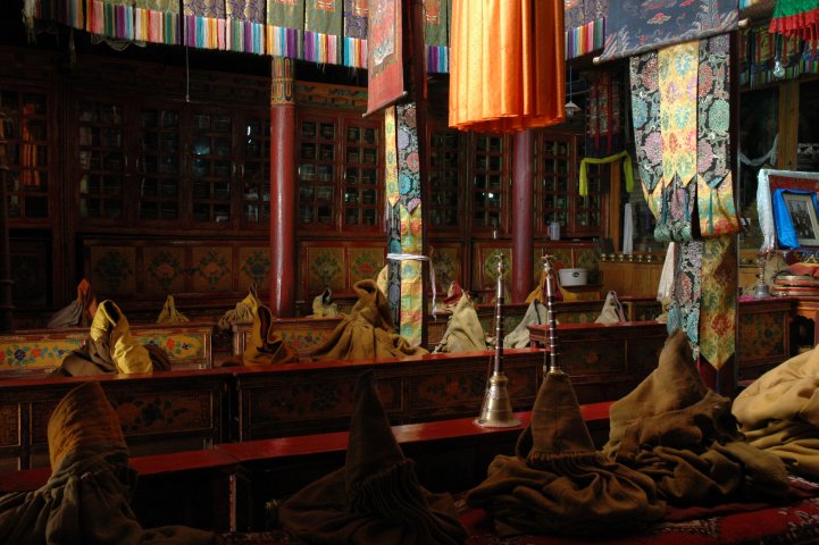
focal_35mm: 40
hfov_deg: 47.9
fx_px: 921
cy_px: 272
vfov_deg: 33.0
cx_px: 410
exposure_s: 2
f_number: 8
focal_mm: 27
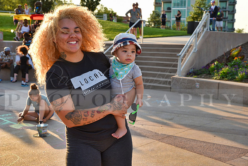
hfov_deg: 36.2
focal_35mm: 55
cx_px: 124
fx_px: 379
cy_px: 83
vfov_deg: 24.6
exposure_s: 1/160
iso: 200
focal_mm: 55
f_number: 6.3
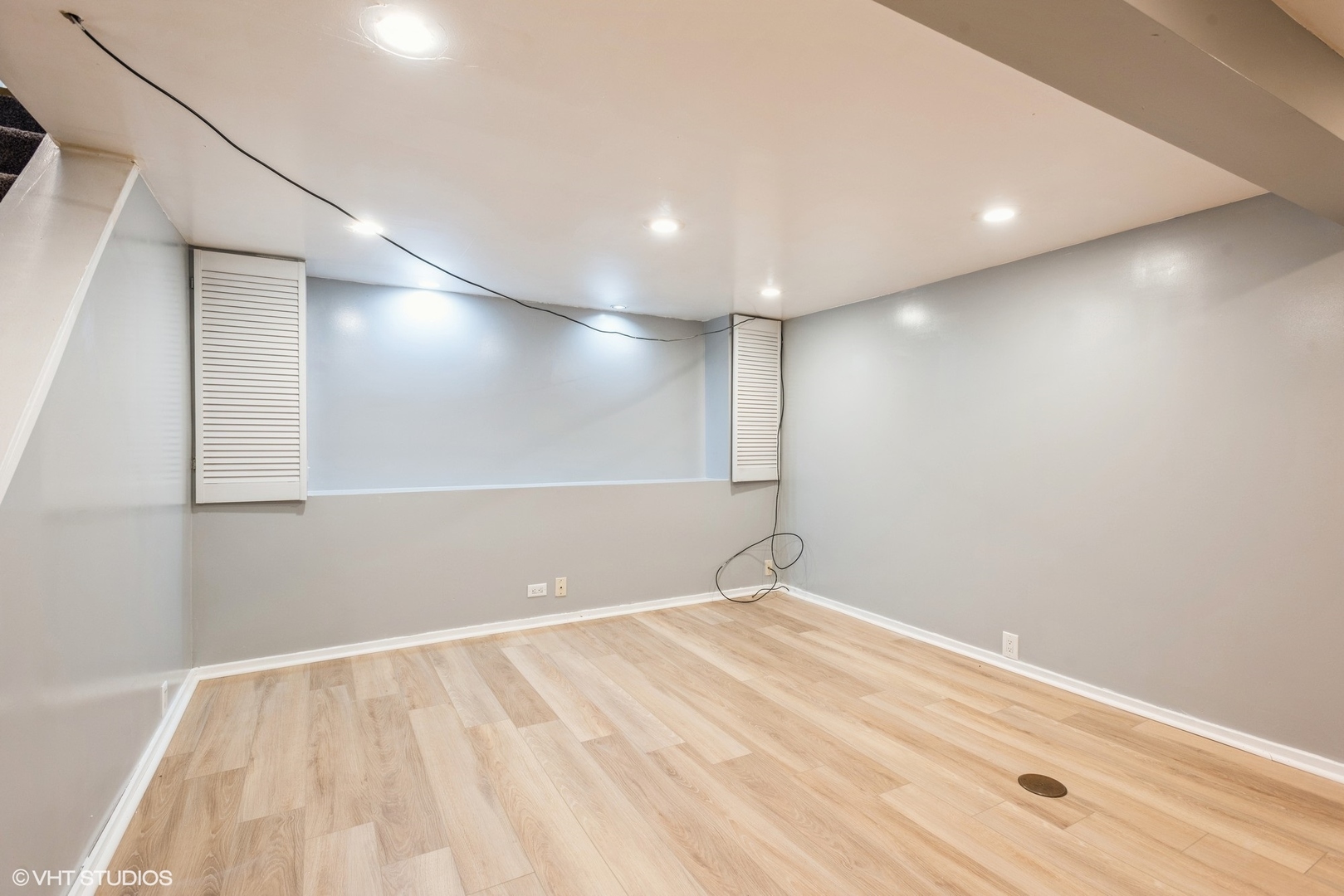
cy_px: 448
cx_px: 672
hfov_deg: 93.3
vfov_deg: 70.5
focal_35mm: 17
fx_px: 635
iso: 400
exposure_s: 1/5
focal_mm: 17
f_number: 8
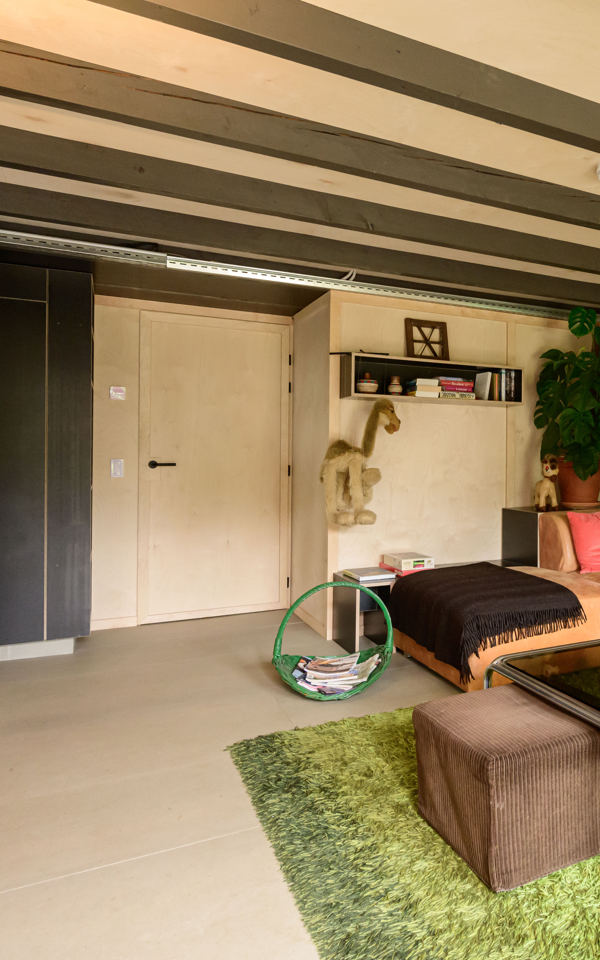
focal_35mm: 26
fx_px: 680
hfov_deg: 43.9
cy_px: 450
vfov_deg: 70.3
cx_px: 528
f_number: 5.6
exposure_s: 1/50
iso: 1600
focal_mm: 14
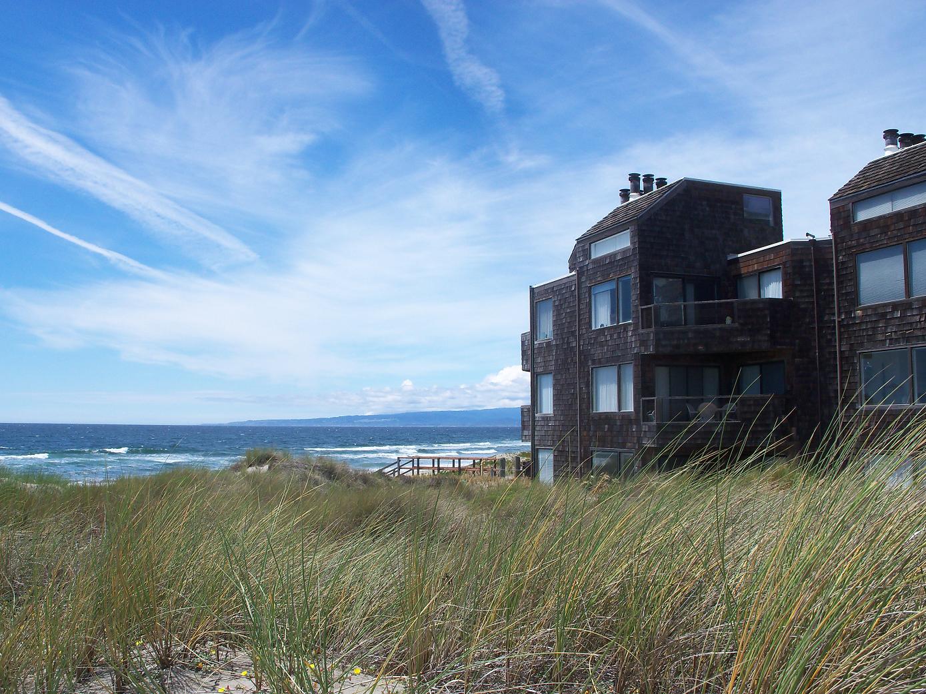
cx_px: 463
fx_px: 936
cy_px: 347
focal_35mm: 35
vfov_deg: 40.7
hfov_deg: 52.6
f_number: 5.5
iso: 64
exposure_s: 1/320
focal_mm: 6.3
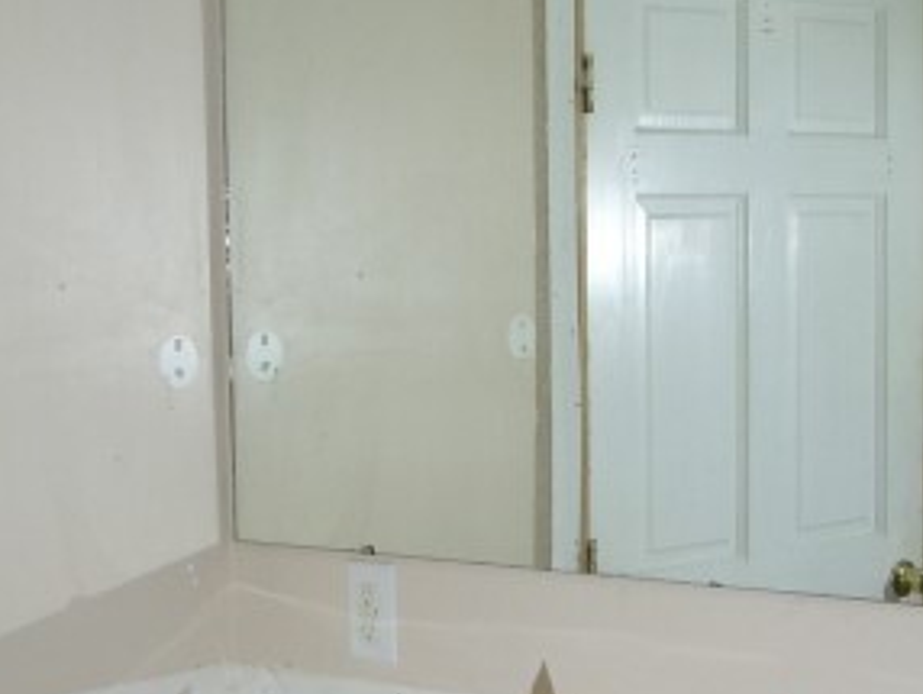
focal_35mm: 85
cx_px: 510
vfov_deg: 17.3
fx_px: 2268
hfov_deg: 23.0
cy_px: 462
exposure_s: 1/60
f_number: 2.7
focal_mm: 6.2
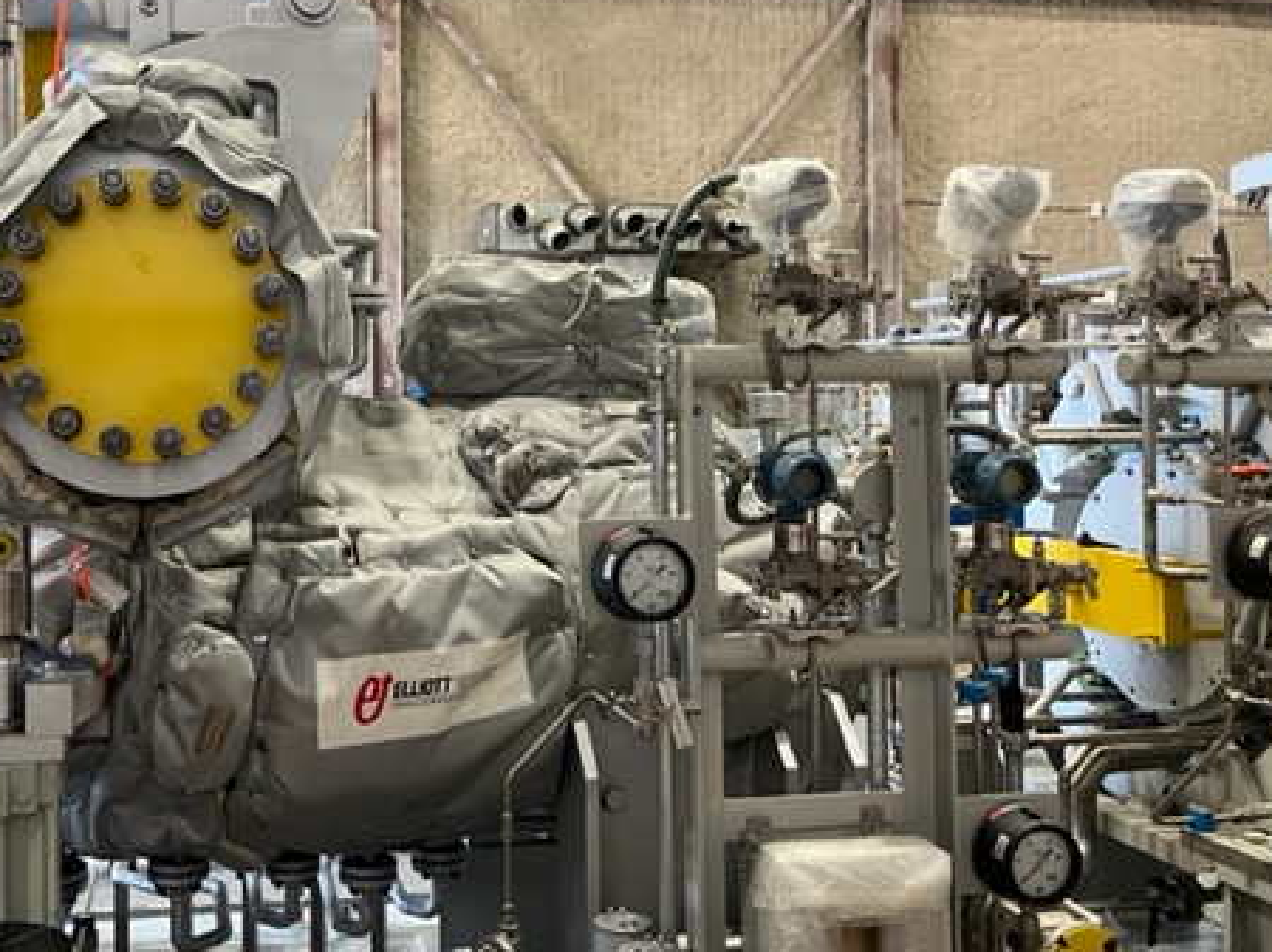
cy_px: 410
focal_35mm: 37
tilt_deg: -0.6
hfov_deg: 49.2
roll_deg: +0.1
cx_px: 407
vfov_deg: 38.6
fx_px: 1359
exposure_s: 1/60
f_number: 1.6
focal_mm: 5.1
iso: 200
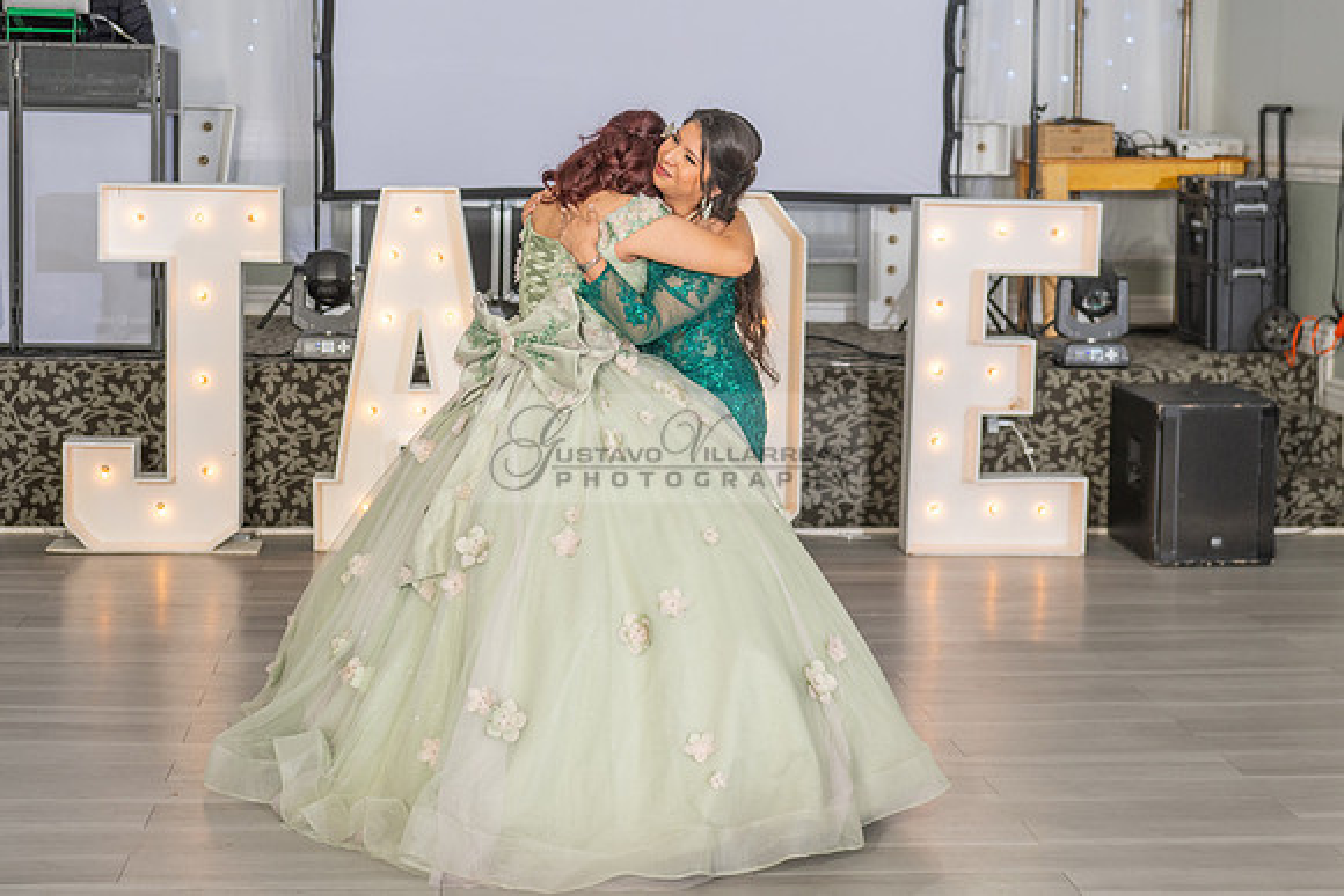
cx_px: 672
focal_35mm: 64
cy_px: 374
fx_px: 2393
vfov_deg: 21.2
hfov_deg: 31.4
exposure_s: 1/160
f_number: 3.5
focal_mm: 55
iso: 500
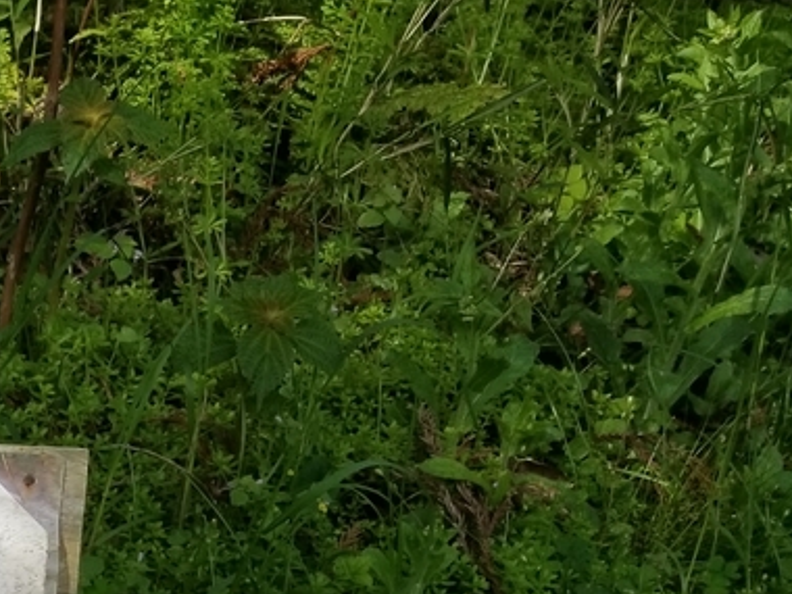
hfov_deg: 20.1
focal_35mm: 82
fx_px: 1876
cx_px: -440
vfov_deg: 16.9
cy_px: 792
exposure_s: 1/1318
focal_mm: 4.25
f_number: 1.7
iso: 50
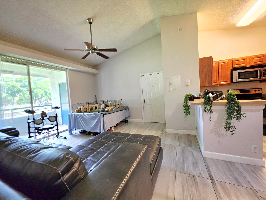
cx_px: 133
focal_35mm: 13
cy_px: 100
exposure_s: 1/60.2
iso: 250
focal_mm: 2.2
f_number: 1.9
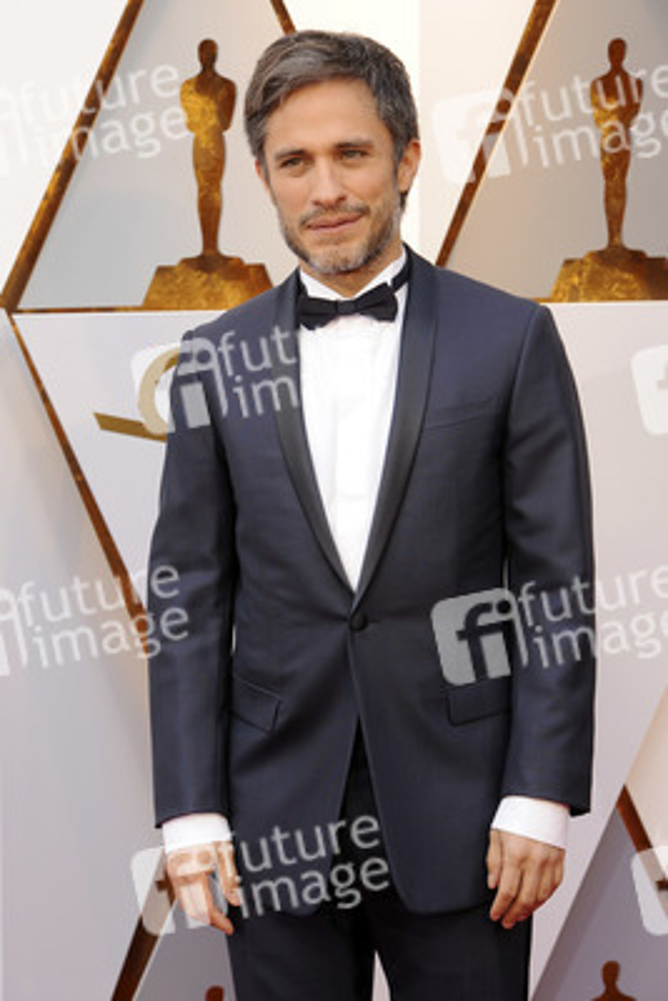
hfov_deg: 12.2
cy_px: 500
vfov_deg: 18.3
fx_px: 3114
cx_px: 334
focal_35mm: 112
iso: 1000
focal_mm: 112
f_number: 7.1
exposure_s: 1/250
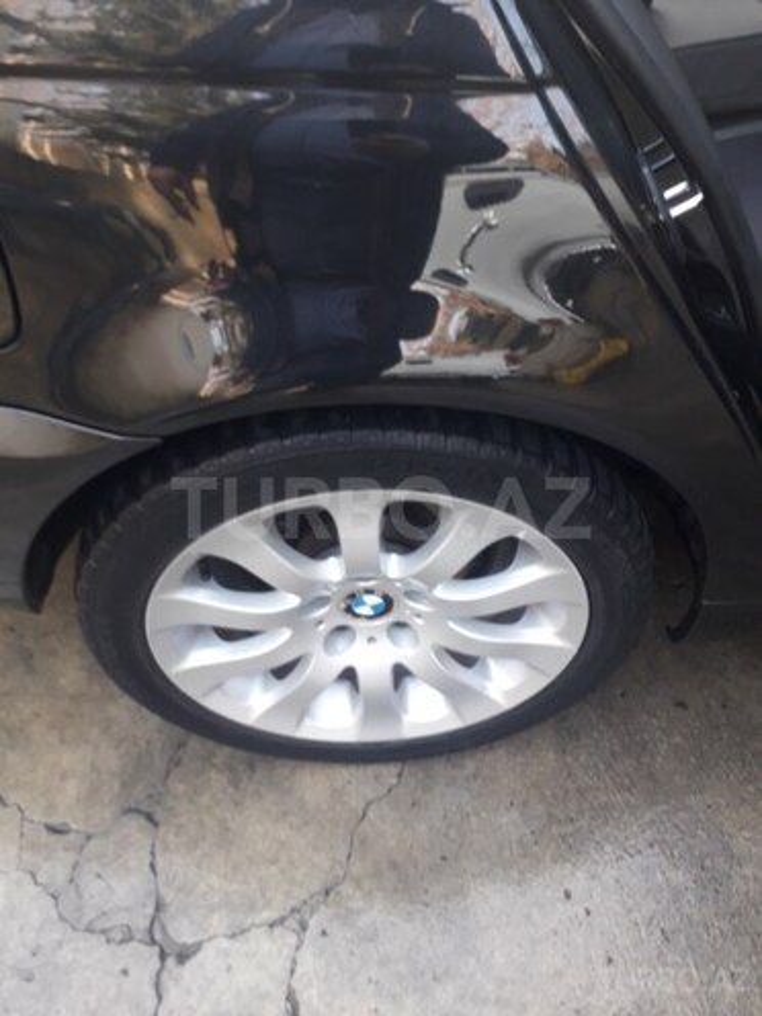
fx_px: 792
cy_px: 508
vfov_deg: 65.3
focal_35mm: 27
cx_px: 381
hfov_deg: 51.4
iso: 64
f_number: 1.9
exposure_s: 1/50
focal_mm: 3.6
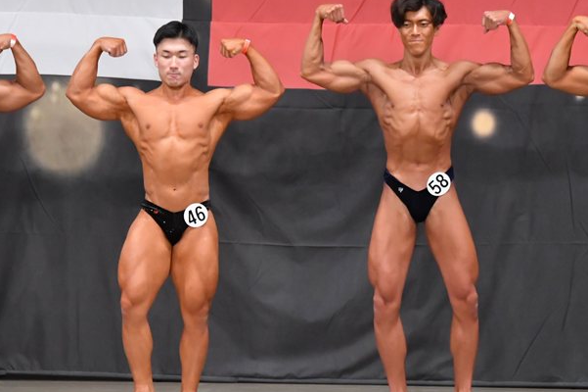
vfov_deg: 4.9
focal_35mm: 280
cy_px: 201
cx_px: 313
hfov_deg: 7.4
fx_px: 4571
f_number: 5.6
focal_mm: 145
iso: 6400
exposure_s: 1/400
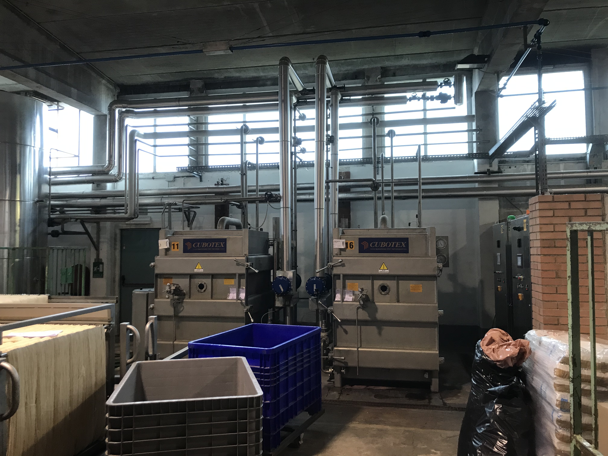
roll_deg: +0.1
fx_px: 492
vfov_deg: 49.7
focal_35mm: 28
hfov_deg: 63.4
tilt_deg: +3.1
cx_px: 304
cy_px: 228
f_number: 1.8
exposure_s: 1/17
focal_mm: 3.99
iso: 40
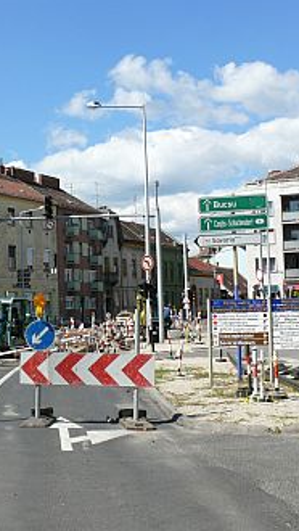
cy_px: 262
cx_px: 19
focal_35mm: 52
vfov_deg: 39.8
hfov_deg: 22.4
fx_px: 732
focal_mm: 7.4
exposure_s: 1/500
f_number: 5.6
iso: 100
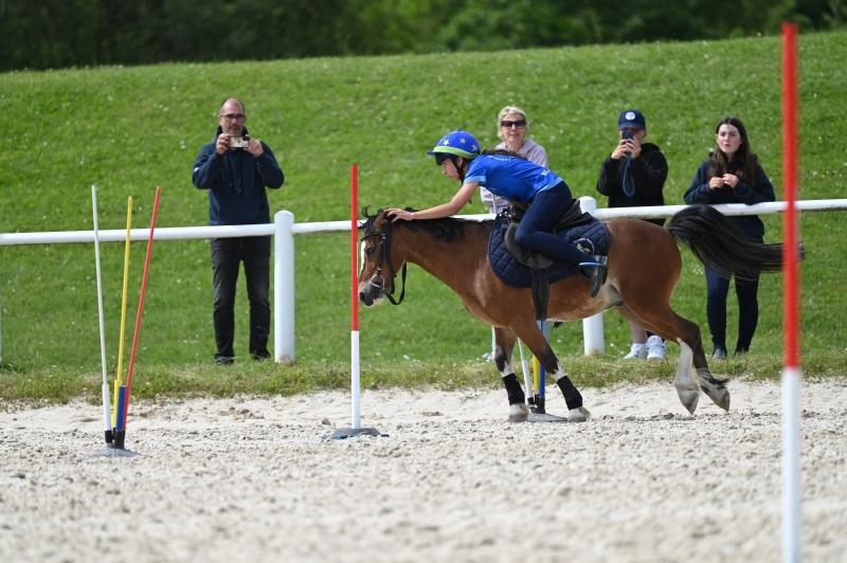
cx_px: 424
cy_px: 282
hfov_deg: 5.2
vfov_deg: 3.4
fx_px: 9403
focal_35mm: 400
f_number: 5.6
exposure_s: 1/1250
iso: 320
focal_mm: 400
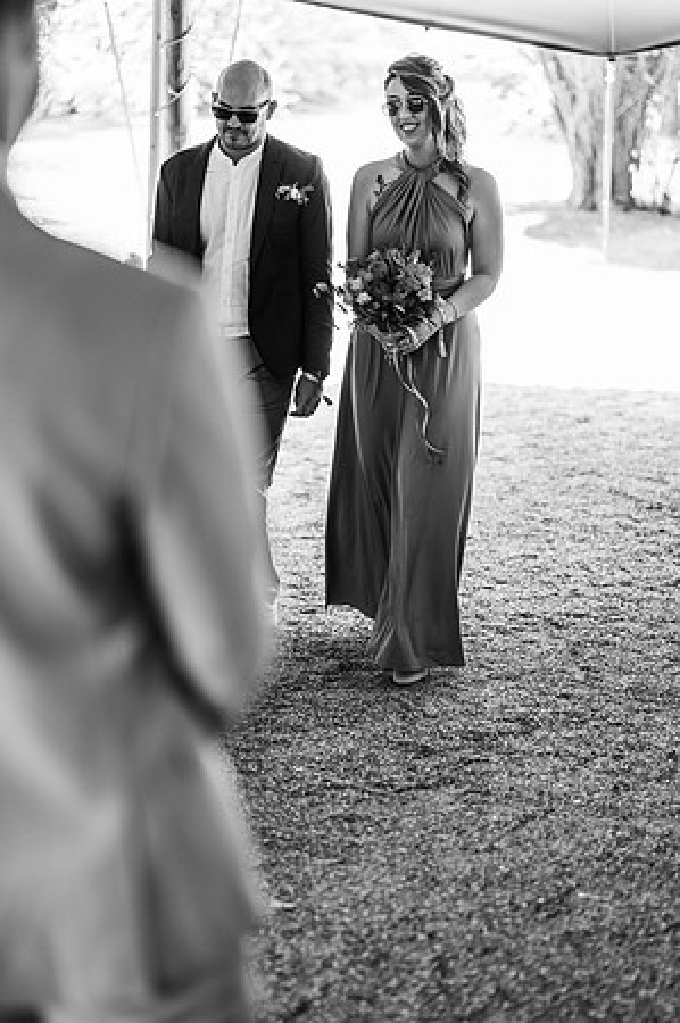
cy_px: 512
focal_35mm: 85
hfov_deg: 16.0
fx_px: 2414
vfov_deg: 23.9
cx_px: 340
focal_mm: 85
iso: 160
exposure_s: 1/200
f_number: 1.8
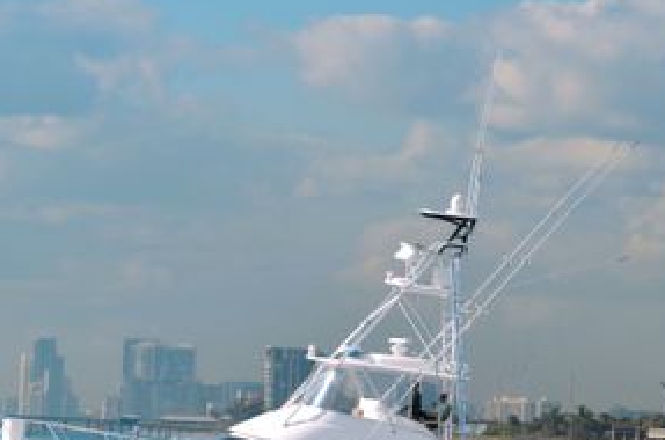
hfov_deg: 5.1
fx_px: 7409
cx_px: 178
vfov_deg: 3.4
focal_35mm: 402
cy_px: 367
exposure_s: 1/1000
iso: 125
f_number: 8
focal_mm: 150
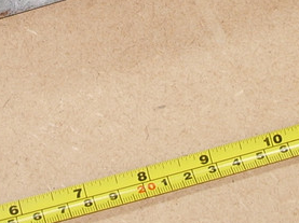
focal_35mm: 135
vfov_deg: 10.4
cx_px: 78
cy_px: -158
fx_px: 1165
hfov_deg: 14.6
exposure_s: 1/40
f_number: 2.6
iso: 50
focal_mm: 5.8
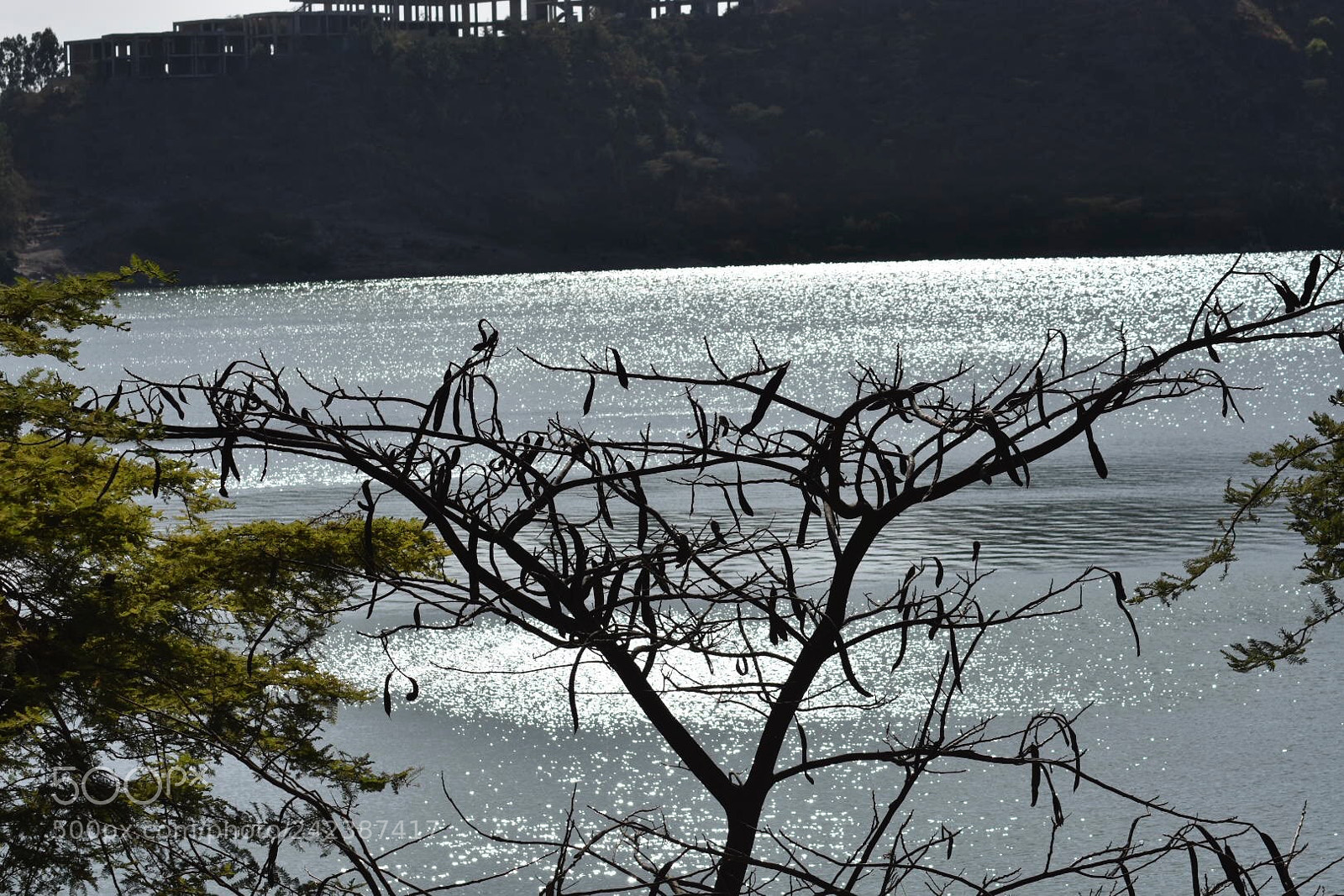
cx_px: 672
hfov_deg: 19.5
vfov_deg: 13.0
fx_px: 3920
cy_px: 448
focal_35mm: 105
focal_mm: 70
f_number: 8
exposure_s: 1/1000
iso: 160
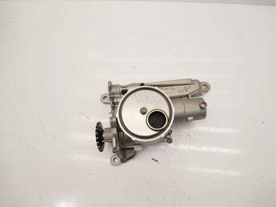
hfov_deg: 71.6
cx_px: 138
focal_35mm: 24
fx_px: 191
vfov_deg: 56.8
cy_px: 104
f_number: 3.5
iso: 200
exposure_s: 1/60
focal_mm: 12
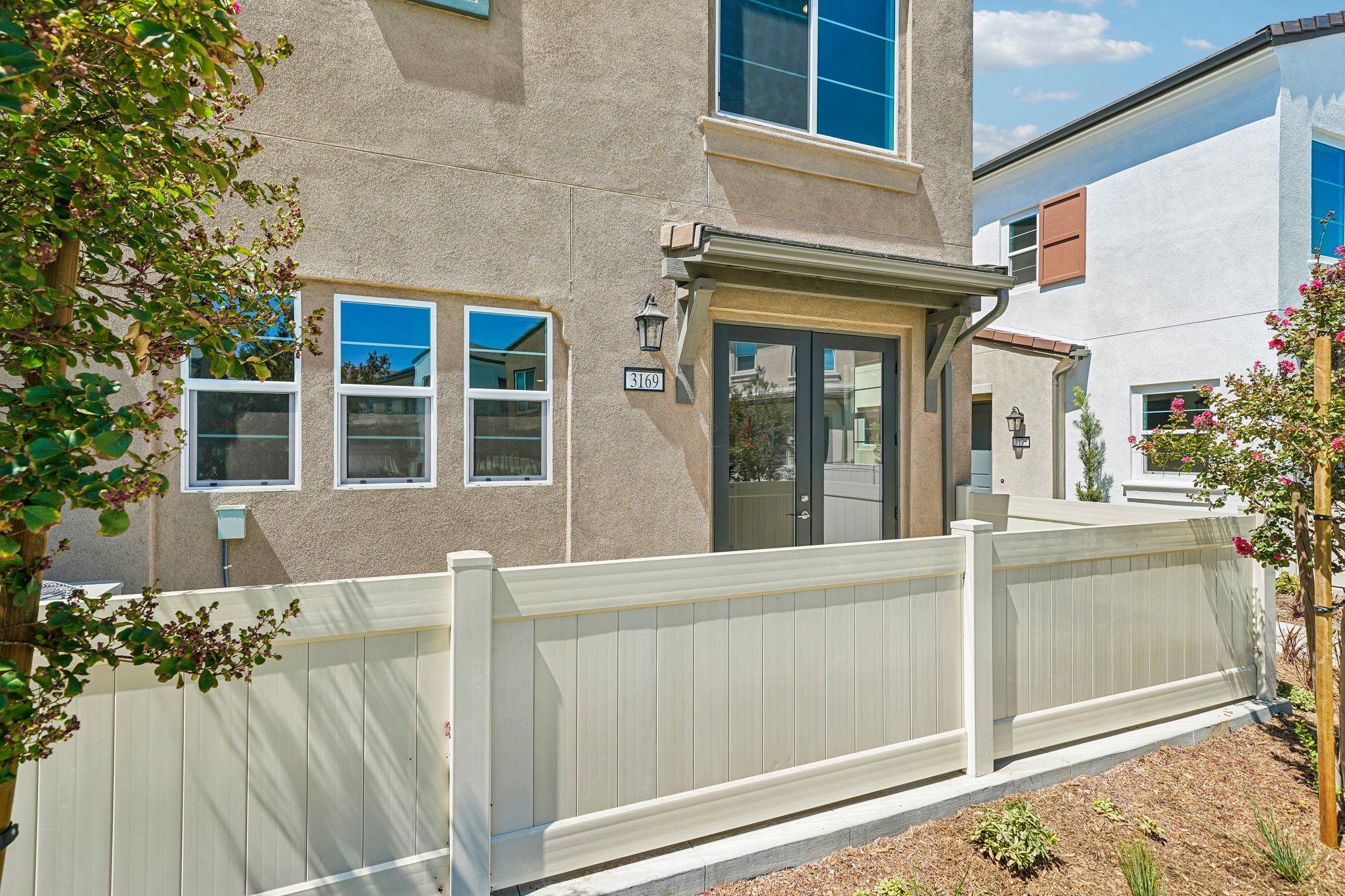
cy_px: 448
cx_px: 672
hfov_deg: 93.3
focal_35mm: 17
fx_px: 635
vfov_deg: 70.4
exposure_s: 1/200
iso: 100
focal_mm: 17
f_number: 7.1
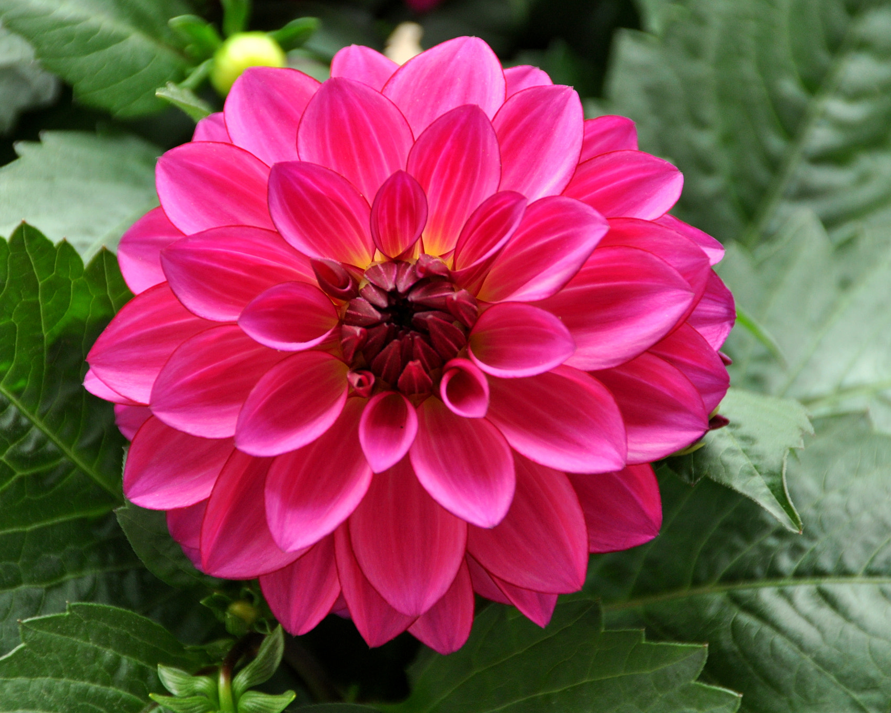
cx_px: 403
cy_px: 357
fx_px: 8965
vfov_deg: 4.6
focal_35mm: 340
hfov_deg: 5.7
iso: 500
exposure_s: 1/100
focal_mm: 200
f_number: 5.6
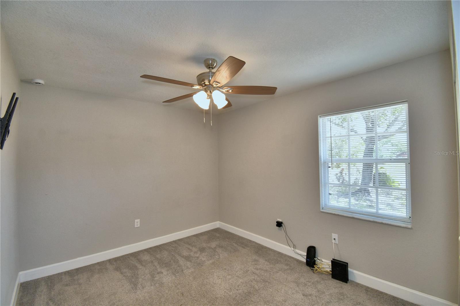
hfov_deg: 100.4
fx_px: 192
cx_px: 230
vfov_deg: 77.3
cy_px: 153
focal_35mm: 15
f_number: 4.5
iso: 200
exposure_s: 1/60
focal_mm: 10
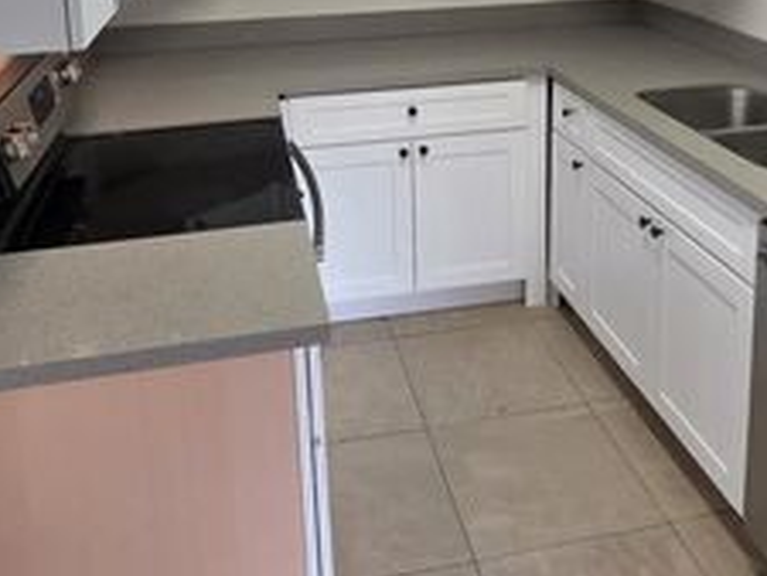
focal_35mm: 37
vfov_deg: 35.8
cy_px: 34
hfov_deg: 50.0
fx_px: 820
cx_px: 426
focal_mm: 2.2
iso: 64
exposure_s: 1/120
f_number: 1.9
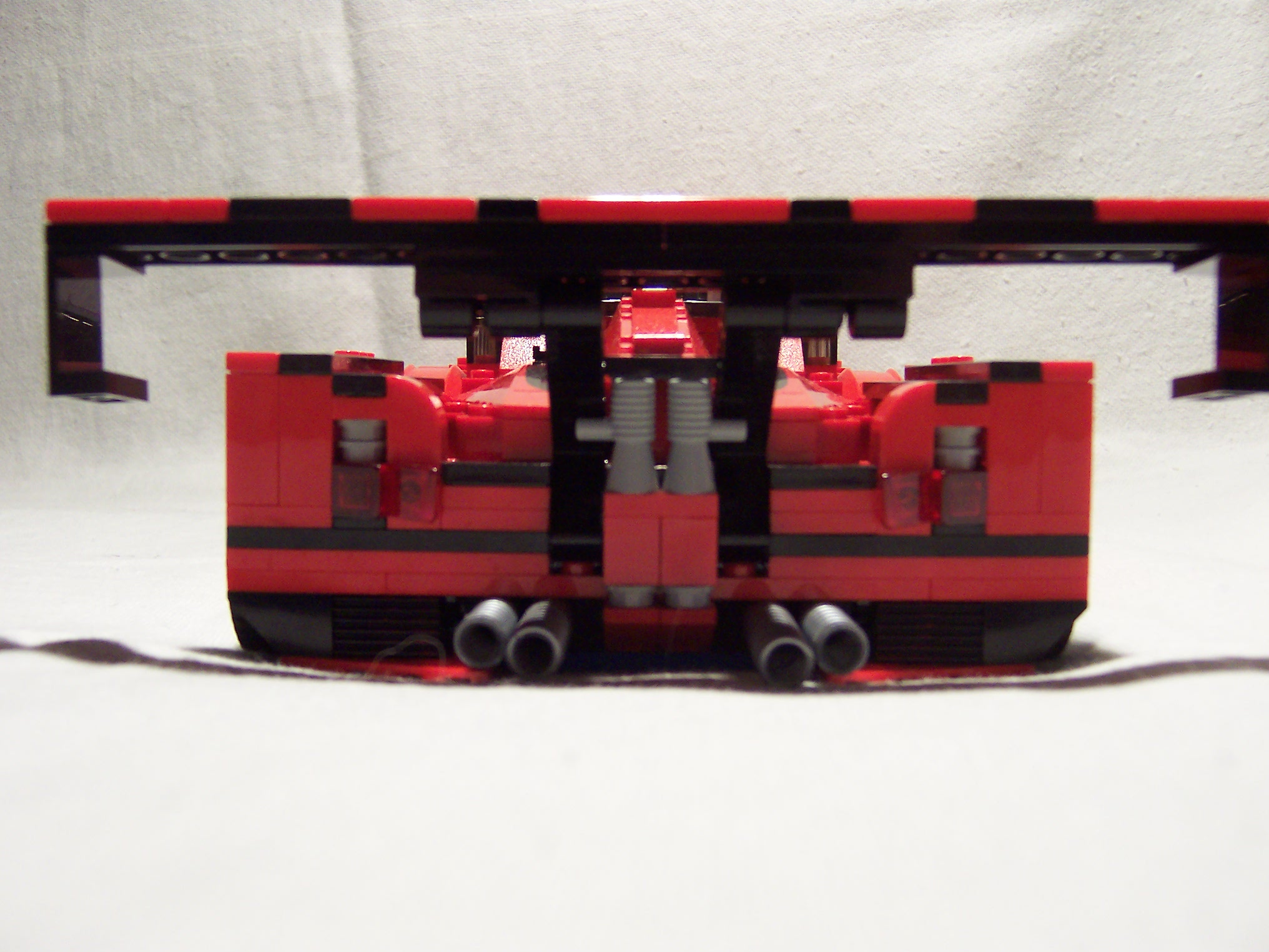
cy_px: 476
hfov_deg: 51.4
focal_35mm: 36
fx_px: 1320
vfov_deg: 39.7
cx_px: 634
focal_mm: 5.6
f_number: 2.8
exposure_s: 1/20
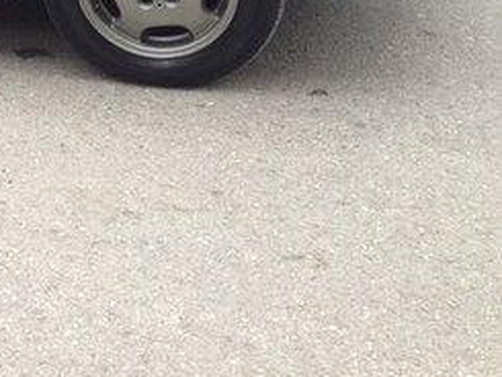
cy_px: -97
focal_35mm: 89
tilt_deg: -10.8
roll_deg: +3.3
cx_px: -172
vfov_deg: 15.9
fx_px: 1291
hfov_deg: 20.0
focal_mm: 4.12
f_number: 2.4
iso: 50
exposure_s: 1/40
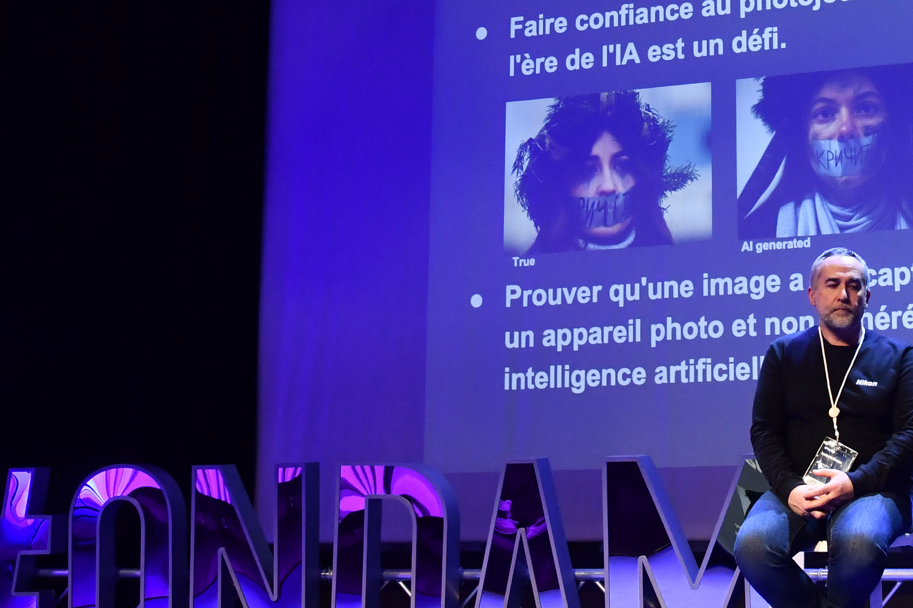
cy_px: 125
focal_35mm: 72
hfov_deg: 27.0
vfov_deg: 18.8
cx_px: 835
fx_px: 1826
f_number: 5.6
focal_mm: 22
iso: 1600
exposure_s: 1/100
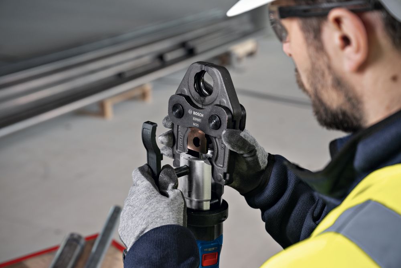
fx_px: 780
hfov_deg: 28.8
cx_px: 200
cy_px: 134
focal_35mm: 70
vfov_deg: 19.5
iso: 500
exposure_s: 1/80
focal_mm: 70
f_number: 5.6
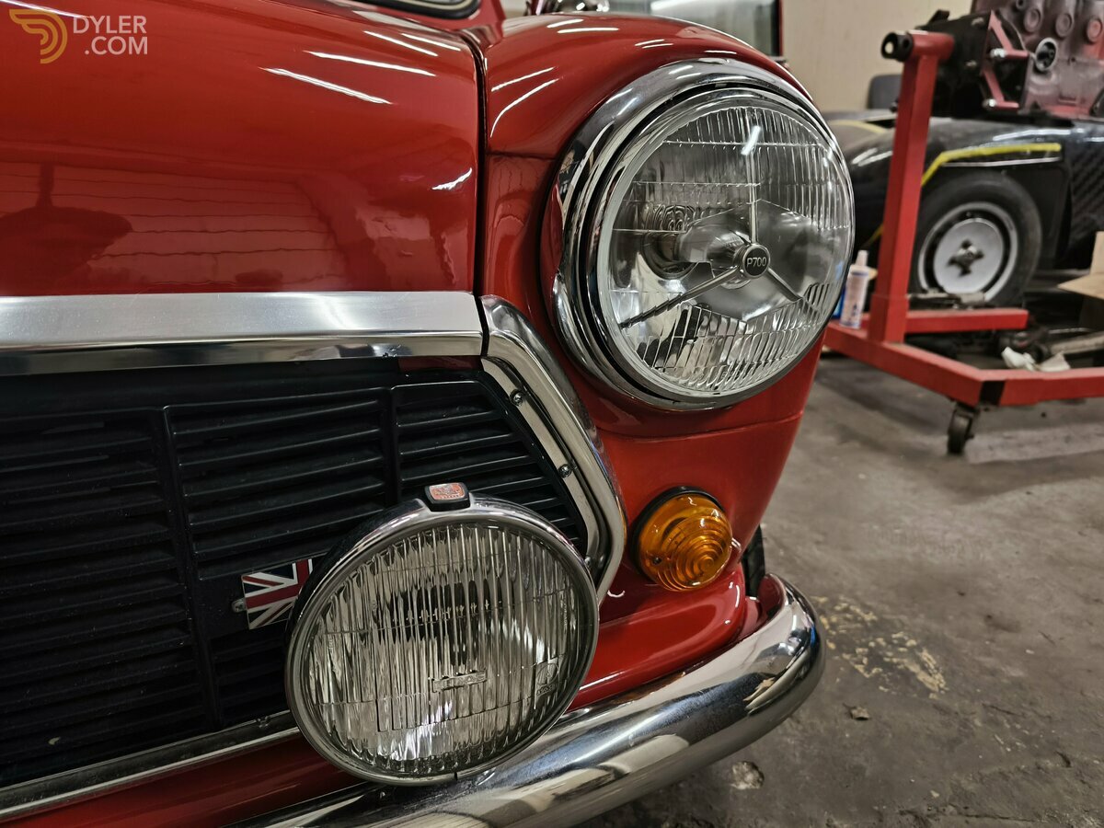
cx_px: 552
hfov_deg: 71.6
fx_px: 765
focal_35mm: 24
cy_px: 414
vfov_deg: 56.8
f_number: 1.9
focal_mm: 6.92
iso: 50
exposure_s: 1/199
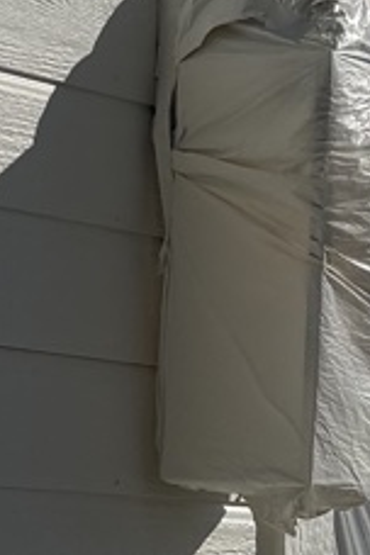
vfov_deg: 10.6
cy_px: 533
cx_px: 295
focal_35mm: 193
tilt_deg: +3.9
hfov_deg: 7.1
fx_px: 2975
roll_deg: +0.5
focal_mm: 6.76
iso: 80
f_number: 1.78
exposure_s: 1/32258
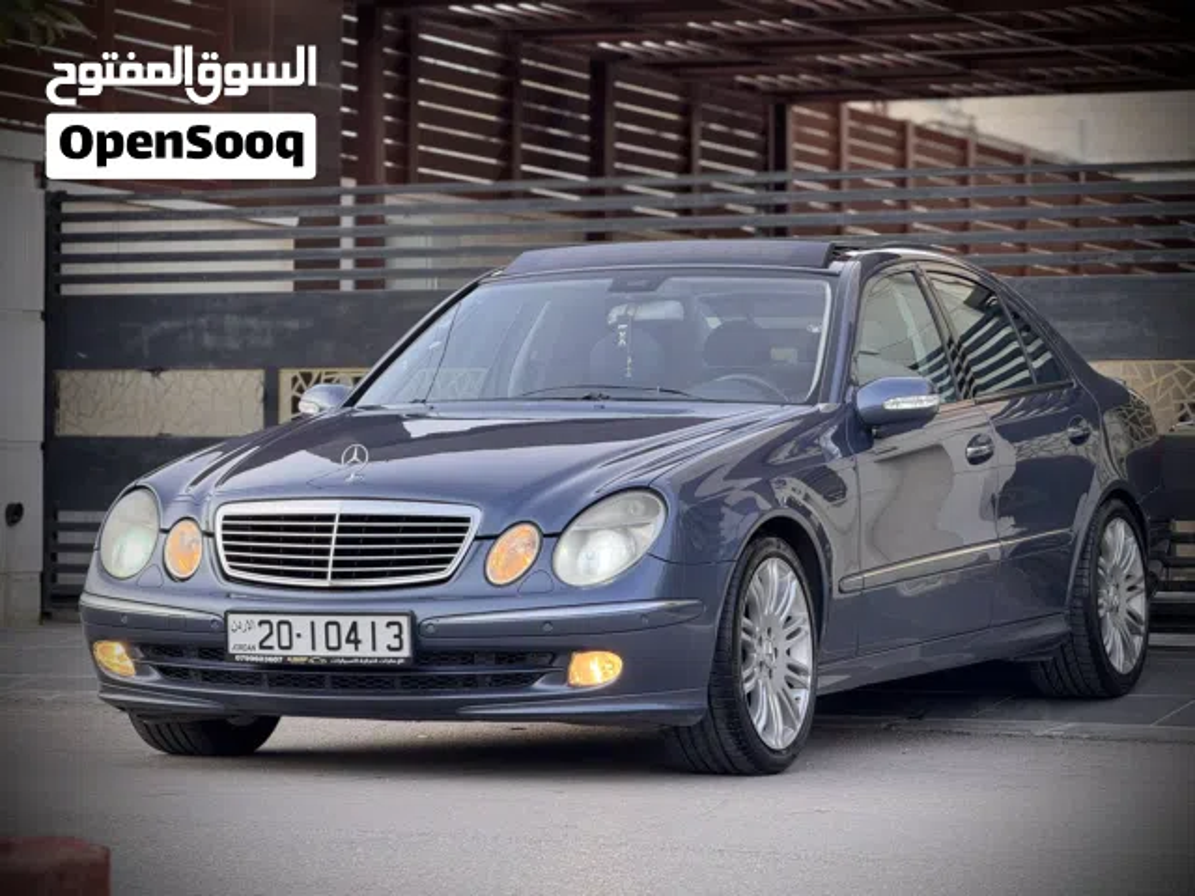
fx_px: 4143
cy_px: 448
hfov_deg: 16.4
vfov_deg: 12.3
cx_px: 598
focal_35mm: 120
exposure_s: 1/99
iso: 80
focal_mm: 15.66
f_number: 2.8
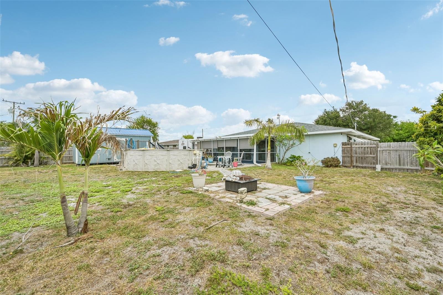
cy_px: 148
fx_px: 172
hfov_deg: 104.3
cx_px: 222
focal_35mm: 14
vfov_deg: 81.2
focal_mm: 14
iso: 400
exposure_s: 1/1250
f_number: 8
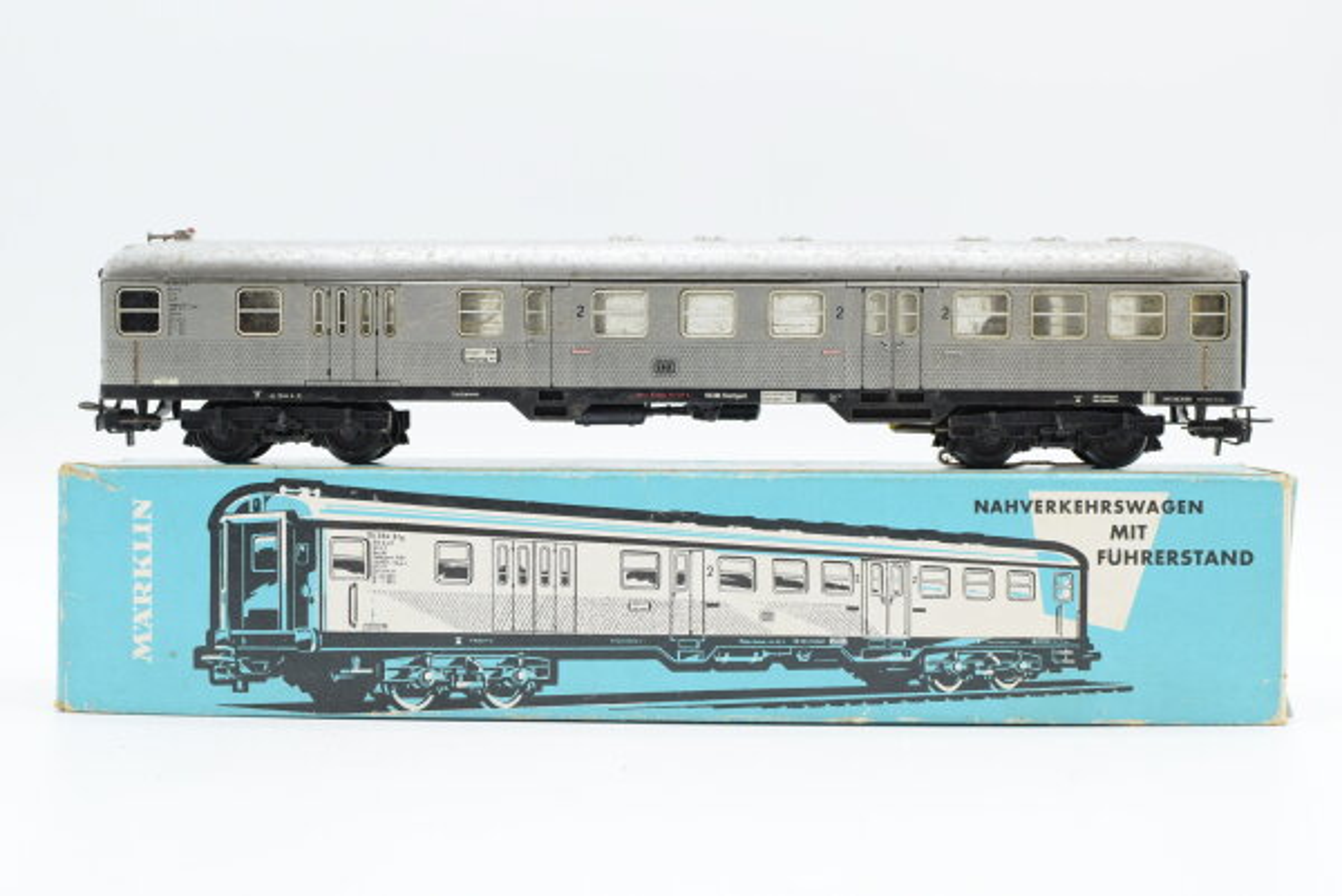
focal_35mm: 52
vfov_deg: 25.8
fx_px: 1958
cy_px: 448
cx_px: 671
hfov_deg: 37.8
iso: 320
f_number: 8
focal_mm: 35
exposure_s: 1/125
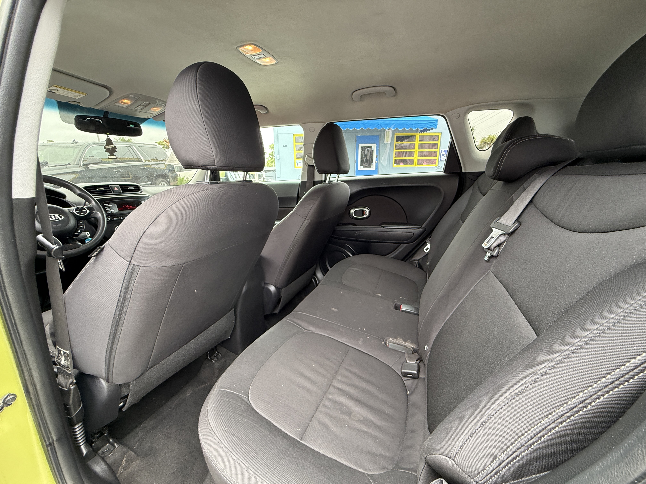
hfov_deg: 102.1
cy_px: 242
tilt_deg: -14.7
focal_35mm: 14
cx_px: 323
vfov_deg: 85.7
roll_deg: +0.4
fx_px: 261
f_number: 2.2
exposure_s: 1/99
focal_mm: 2.22
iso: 200
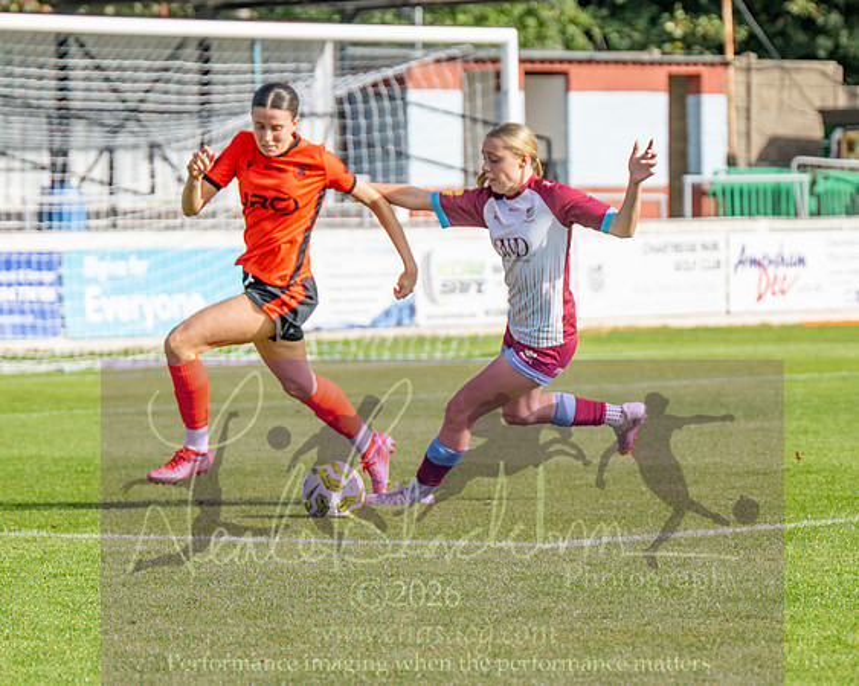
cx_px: 515
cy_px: 335
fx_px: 6240
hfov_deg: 7.9
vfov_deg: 6.3
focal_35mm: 246
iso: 125
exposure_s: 1/1600
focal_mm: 120
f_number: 4
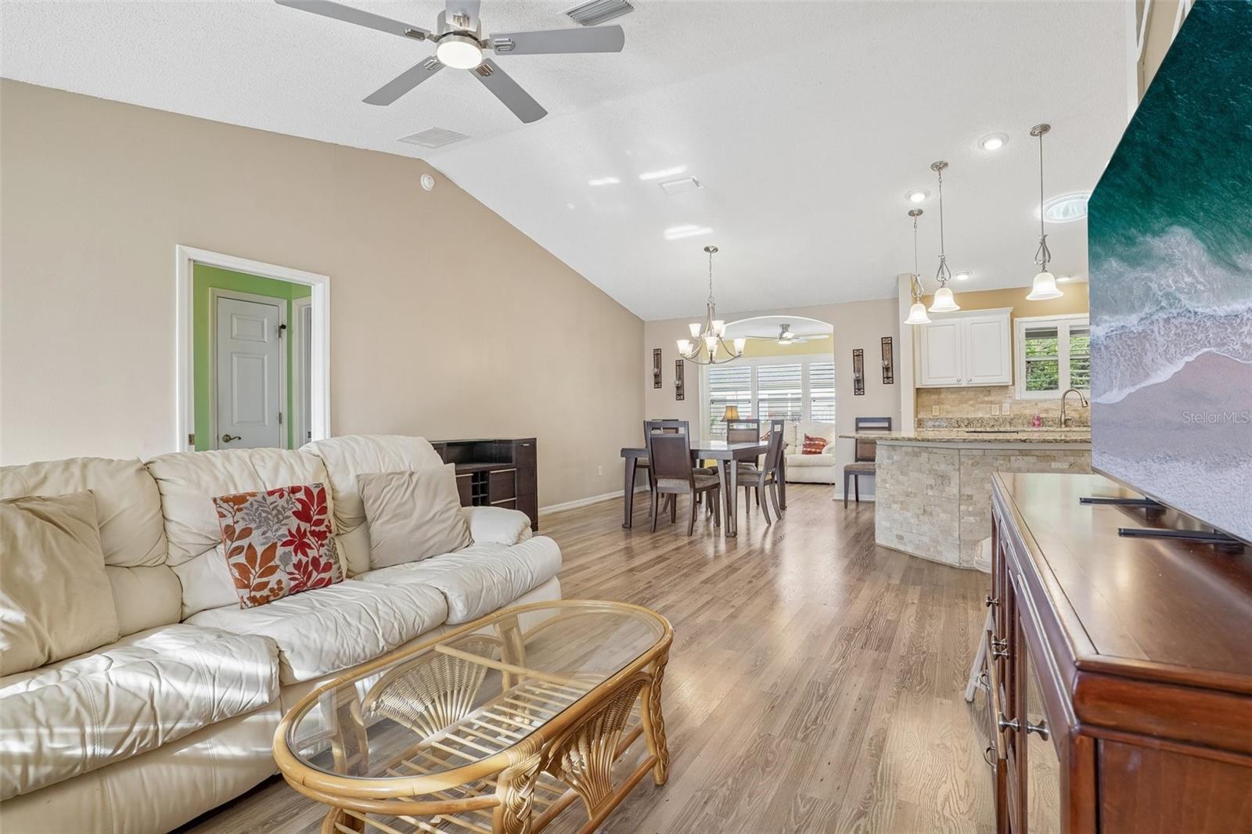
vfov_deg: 70.4
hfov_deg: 93.3
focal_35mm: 17
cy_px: 417
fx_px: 591
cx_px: 626
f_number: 9
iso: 400
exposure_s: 1/25
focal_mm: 17
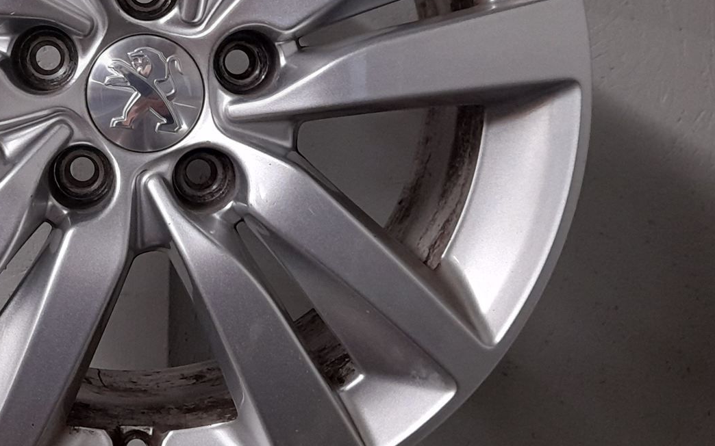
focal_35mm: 52
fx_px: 1013
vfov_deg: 24.5
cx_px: 124
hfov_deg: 37.2
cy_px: 90
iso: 320
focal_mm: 4.6
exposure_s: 1/33
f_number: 2
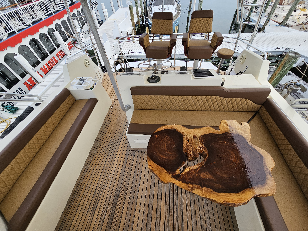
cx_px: 154
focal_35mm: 13
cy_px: 116
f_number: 2.2
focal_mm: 2.2
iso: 50
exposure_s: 1/320
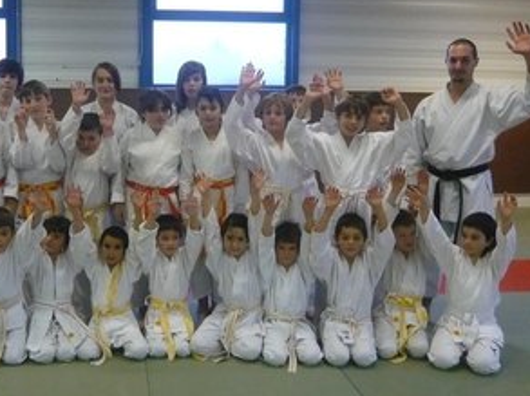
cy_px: 194
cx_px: 177
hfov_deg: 43.3
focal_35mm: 43
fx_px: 658
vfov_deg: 33.5
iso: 320
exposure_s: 1/30
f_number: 2.8
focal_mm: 4.6
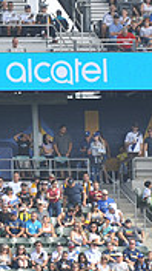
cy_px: 79
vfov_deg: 4.0
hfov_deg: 2.3
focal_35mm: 535
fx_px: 3833
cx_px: 34
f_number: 8
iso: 200
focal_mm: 155
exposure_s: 1/250
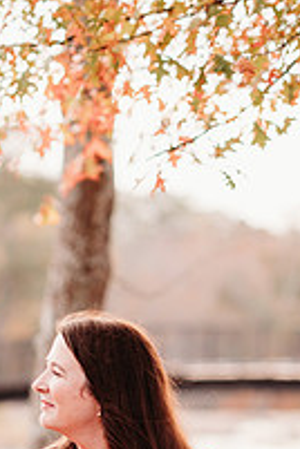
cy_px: 445
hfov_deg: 7.2
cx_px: 0
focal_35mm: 190
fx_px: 2375
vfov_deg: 10.7
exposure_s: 1/400
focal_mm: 85
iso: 320
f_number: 2.2
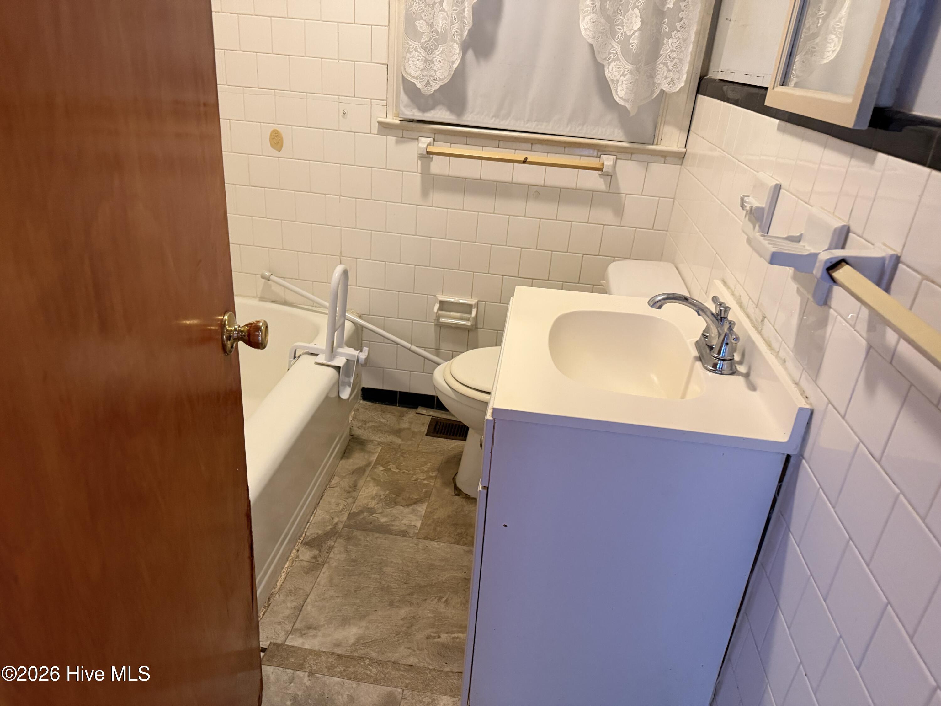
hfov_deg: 71.6
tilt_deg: -24.8
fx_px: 652
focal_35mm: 24
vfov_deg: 56.8
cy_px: 353
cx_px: 470
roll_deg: -4.1
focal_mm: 6.76
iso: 500
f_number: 1.78
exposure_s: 1/60
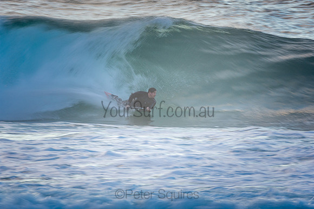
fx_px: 6543
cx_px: 157
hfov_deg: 2.7
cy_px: 104
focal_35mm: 750
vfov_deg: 1.8
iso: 100
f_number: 14
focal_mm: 500
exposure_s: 1/25
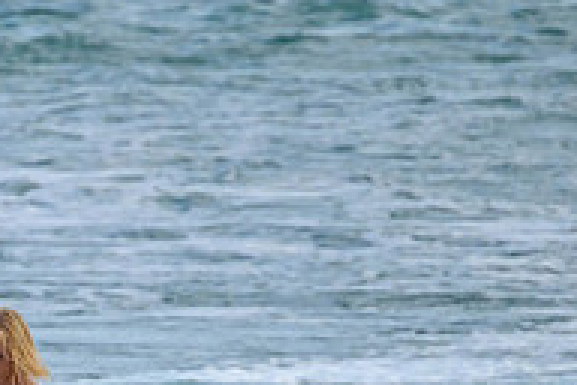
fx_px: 38672
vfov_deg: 0.6
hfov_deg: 0.9
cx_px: 12
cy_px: 579
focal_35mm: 2413
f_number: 11
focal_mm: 800
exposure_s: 1/2000
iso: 1600
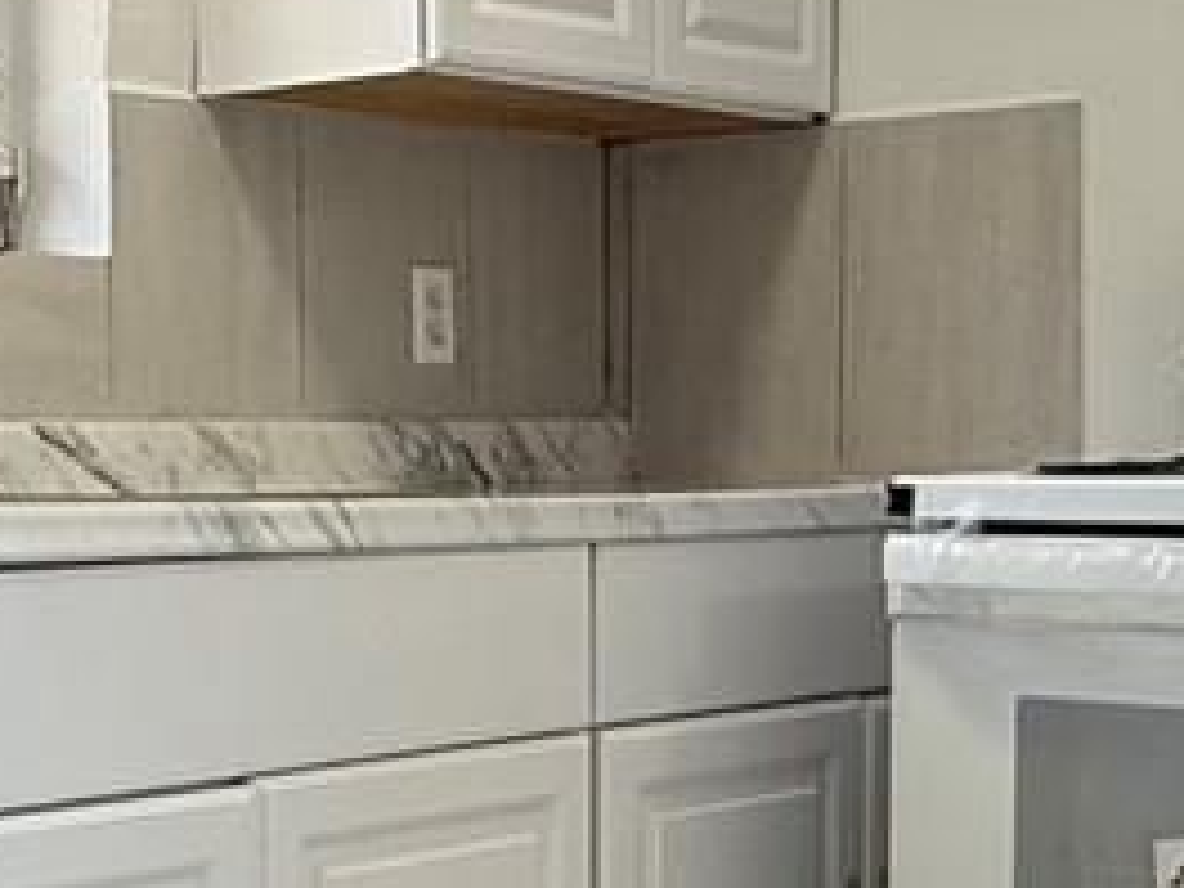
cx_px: 184
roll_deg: +0.7
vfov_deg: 17.3
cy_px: 614
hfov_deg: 22.6
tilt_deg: -3.3
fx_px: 2907
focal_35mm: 85
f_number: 2.2
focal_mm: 2.22
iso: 200
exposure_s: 1/120
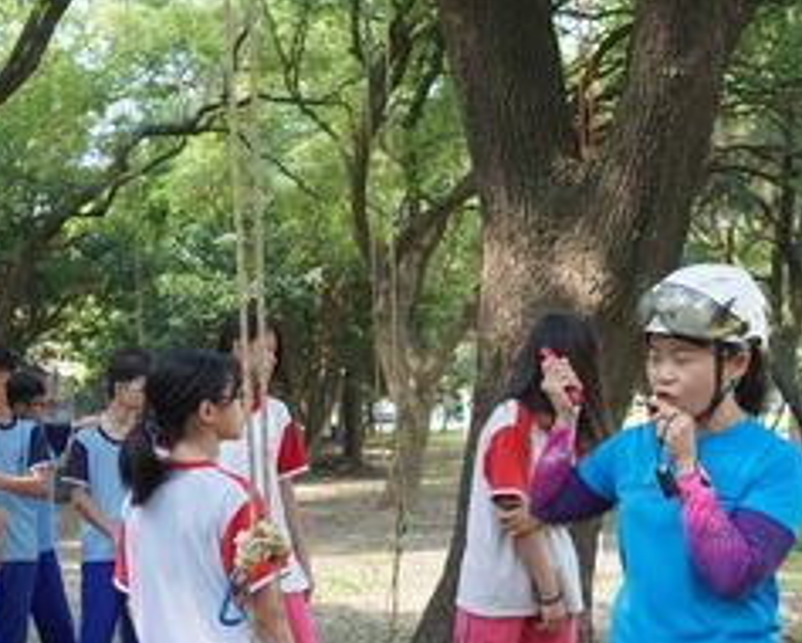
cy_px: 365
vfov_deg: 26.7
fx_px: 1354
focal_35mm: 57
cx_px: 359
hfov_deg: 33.0
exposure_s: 1/160
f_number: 4
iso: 250
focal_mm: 36
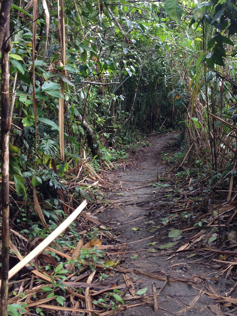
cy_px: 122
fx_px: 502
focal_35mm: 55
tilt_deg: -5.7
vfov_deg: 34.8
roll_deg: +1.3
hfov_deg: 26.4
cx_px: 153
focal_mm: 4.28
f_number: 2.4
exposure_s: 1/120
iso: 50
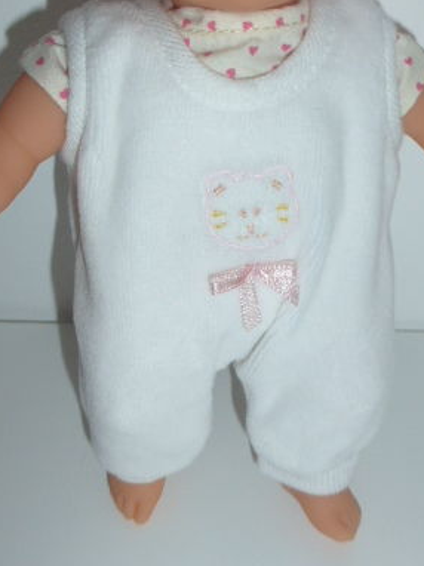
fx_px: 850
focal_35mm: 52
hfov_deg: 28.0
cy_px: 139
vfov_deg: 36.0
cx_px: 228
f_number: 3.6
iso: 100
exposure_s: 1/60
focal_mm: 5.4
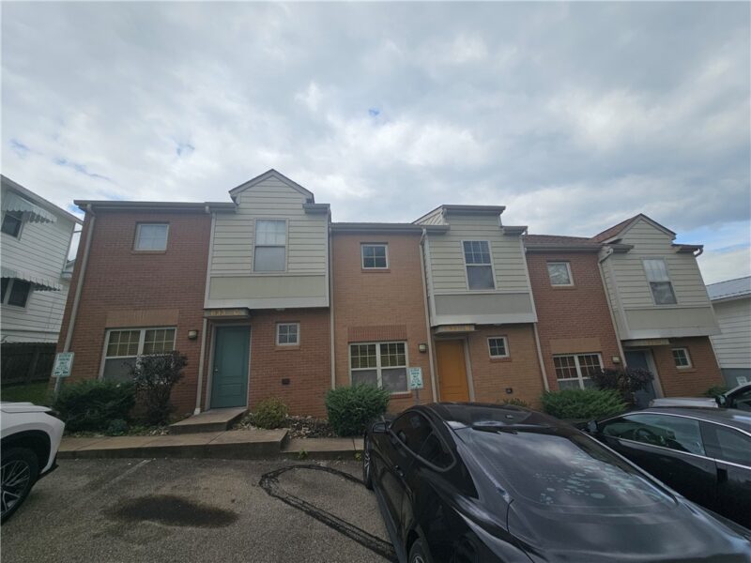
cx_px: 376
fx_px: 282
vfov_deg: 89.9
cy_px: 282
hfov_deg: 106.2
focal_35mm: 13
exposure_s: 1/2099
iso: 50
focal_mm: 2.2
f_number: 2.2
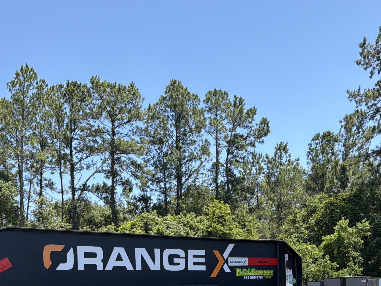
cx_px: 187
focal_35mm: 55
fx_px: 605
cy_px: 292
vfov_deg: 25.2
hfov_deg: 34.9
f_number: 1.78
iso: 80
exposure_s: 1/2299
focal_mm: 6.76
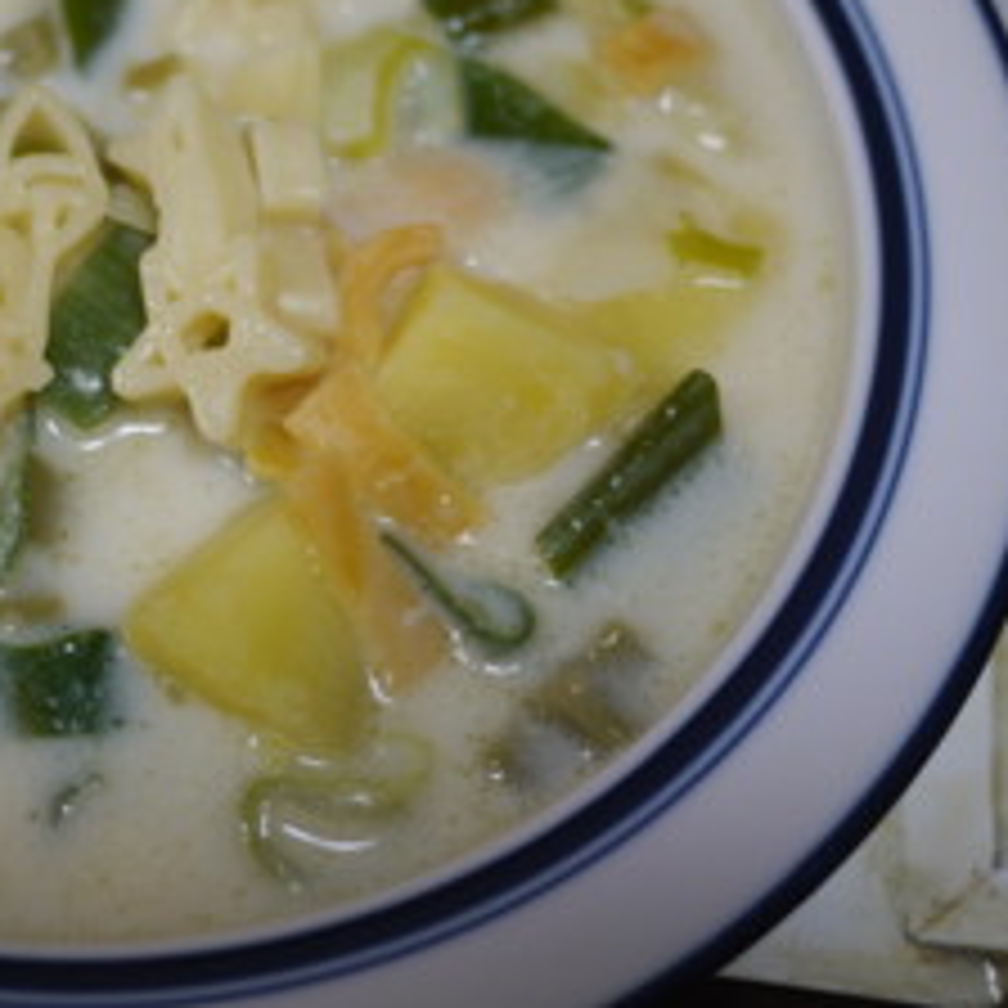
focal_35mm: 71
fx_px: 2339
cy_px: 378
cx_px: 180
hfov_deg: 23.9
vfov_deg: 24.3
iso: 100
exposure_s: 1/80
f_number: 1.7
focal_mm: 20
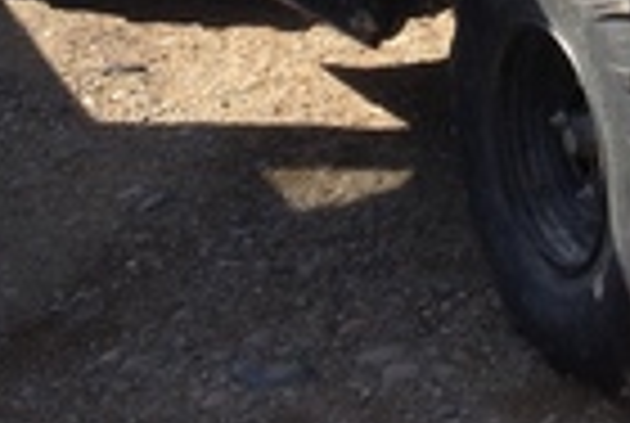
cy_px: -405
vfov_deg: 9.2
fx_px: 2473
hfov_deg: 14.2
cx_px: 680
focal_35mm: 141
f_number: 2.4
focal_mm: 4.28
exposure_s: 1/736
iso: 50
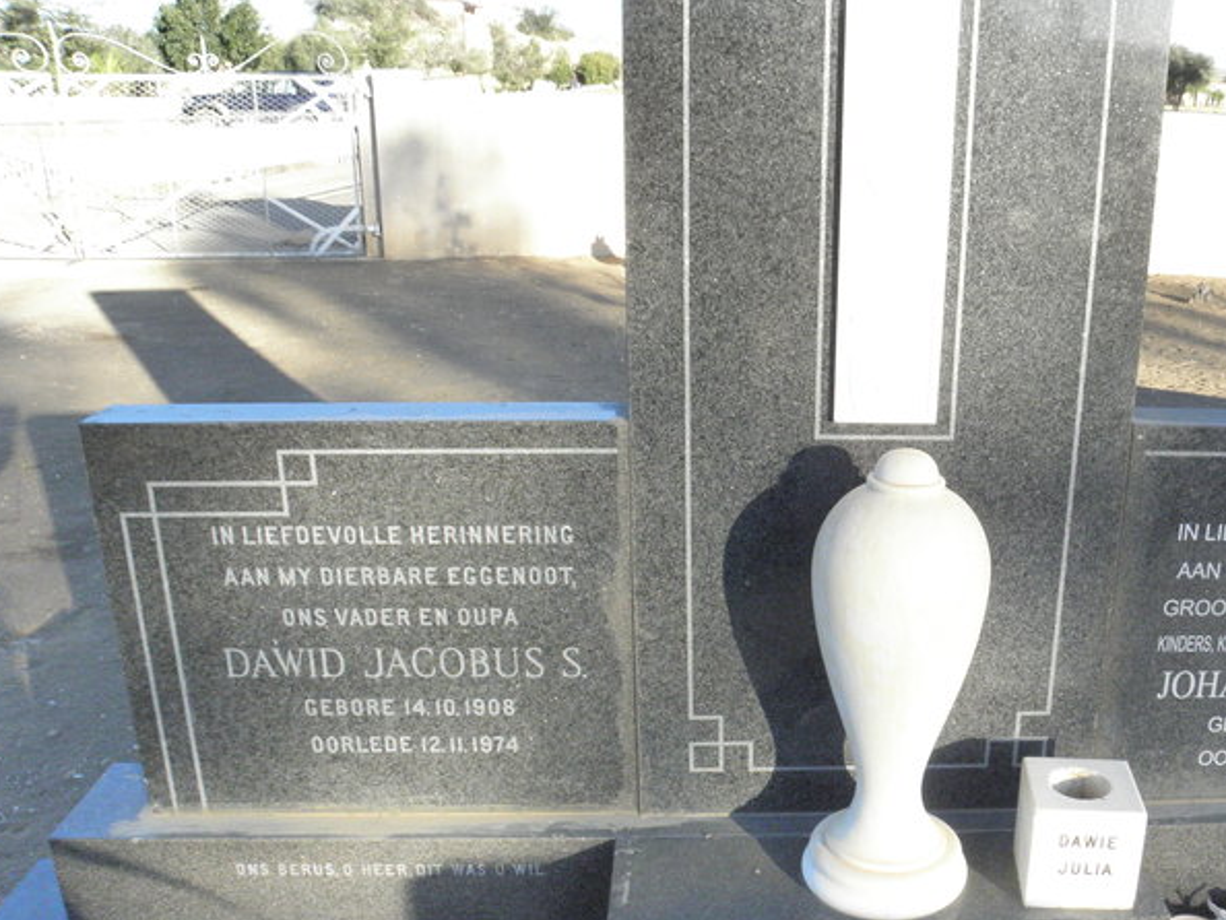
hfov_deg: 51.8
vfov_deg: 40.4
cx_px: 797
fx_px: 1240
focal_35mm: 35
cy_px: 584
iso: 200
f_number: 5.6
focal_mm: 4.6
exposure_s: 1/200
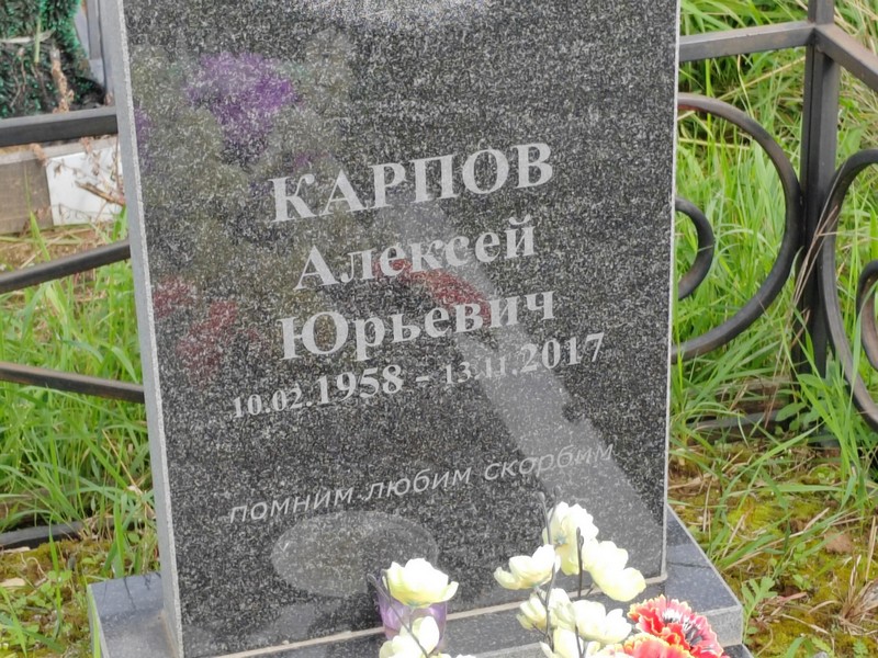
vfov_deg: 16.6
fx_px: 2257
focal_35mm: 89
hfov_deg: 22.0
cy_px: 329
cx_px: 439
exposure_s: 1/350
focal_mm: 5.52
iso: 100
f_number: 1.9
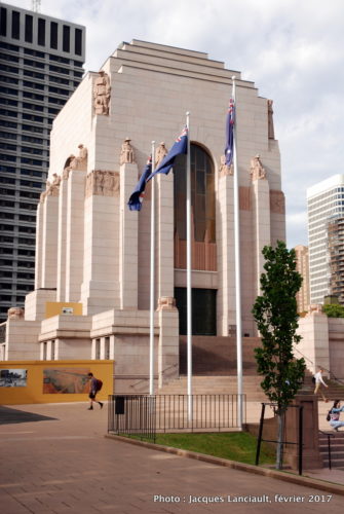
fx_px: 728
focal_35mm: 51
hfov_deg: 26.6
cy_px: 257
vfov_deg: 38.8
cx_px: 172
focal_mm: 34
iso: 100
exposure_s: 1/200
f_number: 7.1
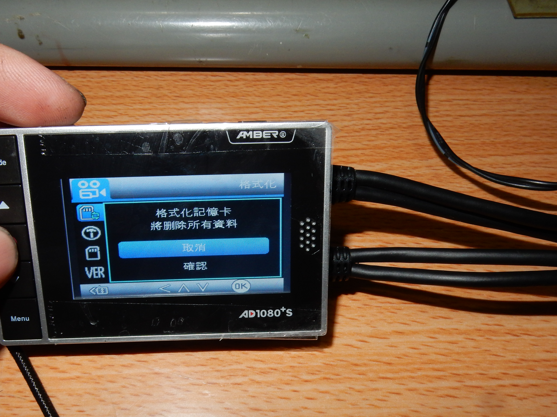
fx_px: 483
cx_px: 226
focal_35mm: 30
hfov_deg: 59.5
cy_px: 239
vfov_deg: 46.7
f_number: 5.6
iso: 200
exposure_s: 1/30
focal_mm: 4.5
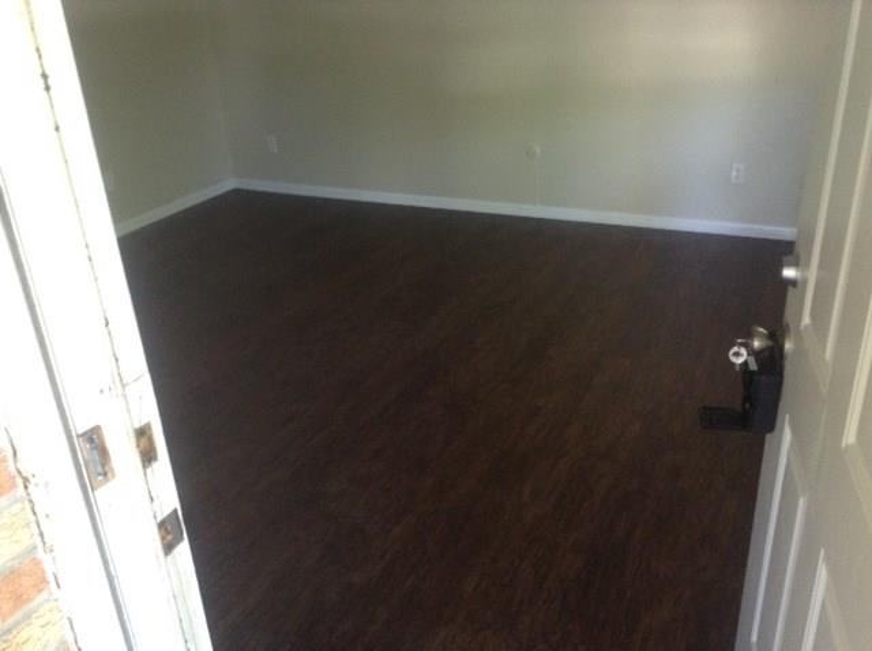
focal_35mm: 33
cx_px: 436
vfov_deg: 42.8
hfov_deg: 55.4
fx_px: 830
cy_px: 326
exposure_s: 1/24
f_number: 2.4
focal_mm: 3.3
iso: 160
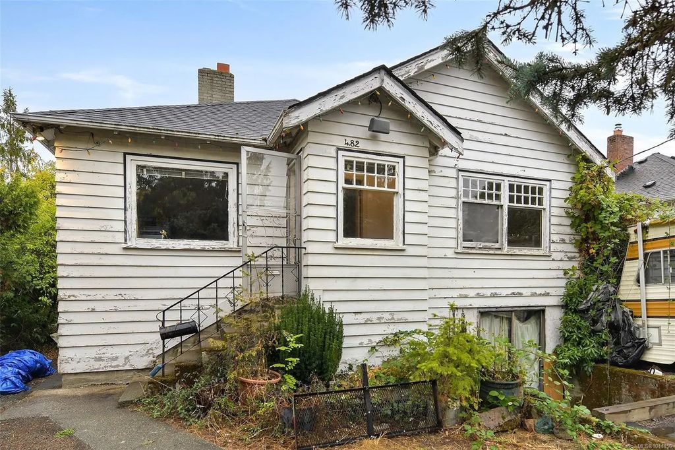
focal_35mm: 14
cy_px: 225
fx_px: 262
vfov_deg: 81.2
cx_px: 338
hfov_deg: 104.3
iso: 320
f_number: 6.3
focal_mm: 14
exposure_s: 1/50
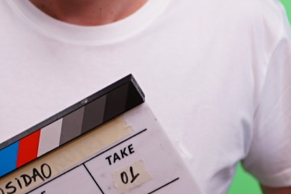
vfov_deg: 9.5
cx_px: 84
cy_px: -3
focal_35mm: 144
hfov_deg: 14.2
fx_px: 1164
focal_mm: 30
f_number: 1.4
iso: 100
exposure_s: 1/80
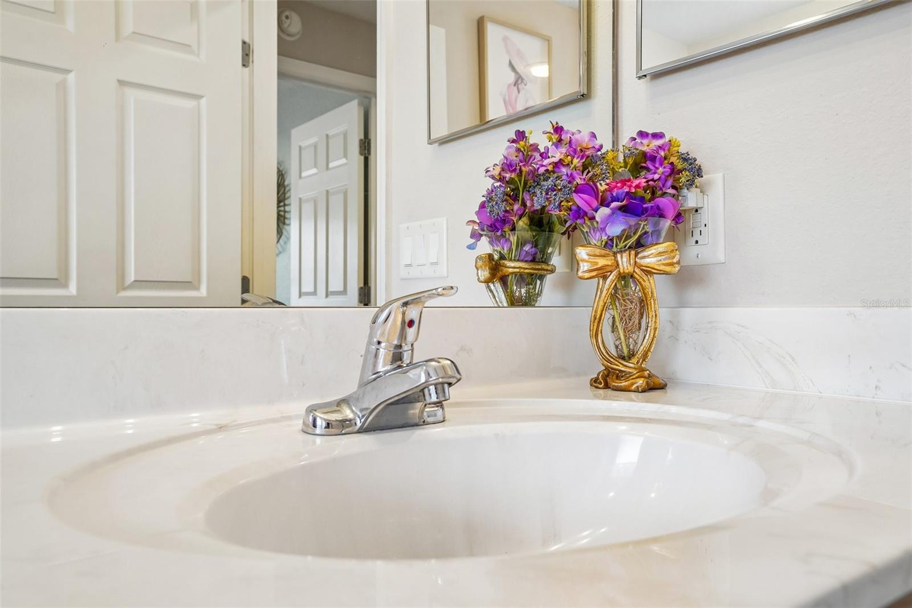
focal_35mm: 28
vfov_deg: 46.4
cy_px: 304
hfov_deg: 65.5
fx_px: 709
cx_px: 456
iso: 160
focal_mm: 28
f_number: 8
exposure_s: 1/6
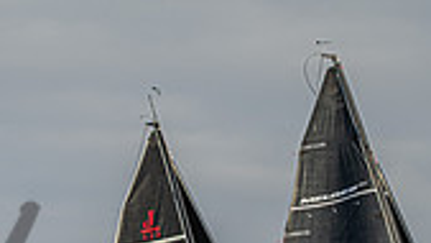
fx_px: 4194
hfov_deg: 5.9
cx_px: 71
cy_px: 492
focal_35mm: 367
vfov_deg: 3.3
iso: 90
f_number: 4.5
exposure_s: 1/1000
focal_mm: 100
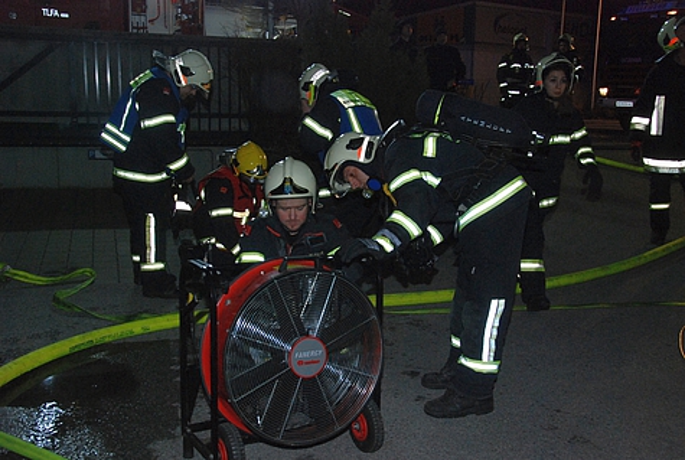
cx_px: 342
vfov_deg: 33.2
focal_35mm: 40
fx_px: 772
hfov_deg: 47.8
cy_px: 230
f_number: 8
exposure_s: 1/60
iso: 1250
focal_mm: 27
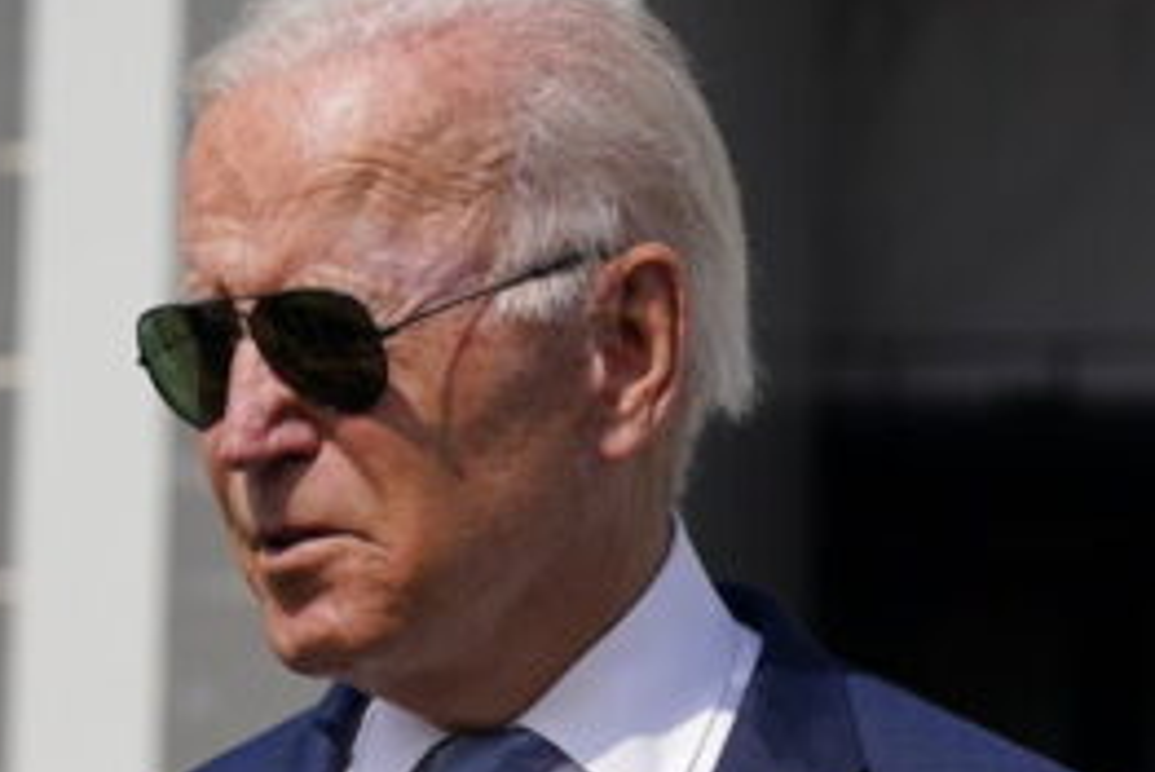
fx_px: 13578
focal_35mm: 423
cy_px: 944
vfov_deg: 3.2
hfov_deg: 4.9
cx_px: 525
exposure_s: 1/8000
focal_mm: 148
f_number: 3.5
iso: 250
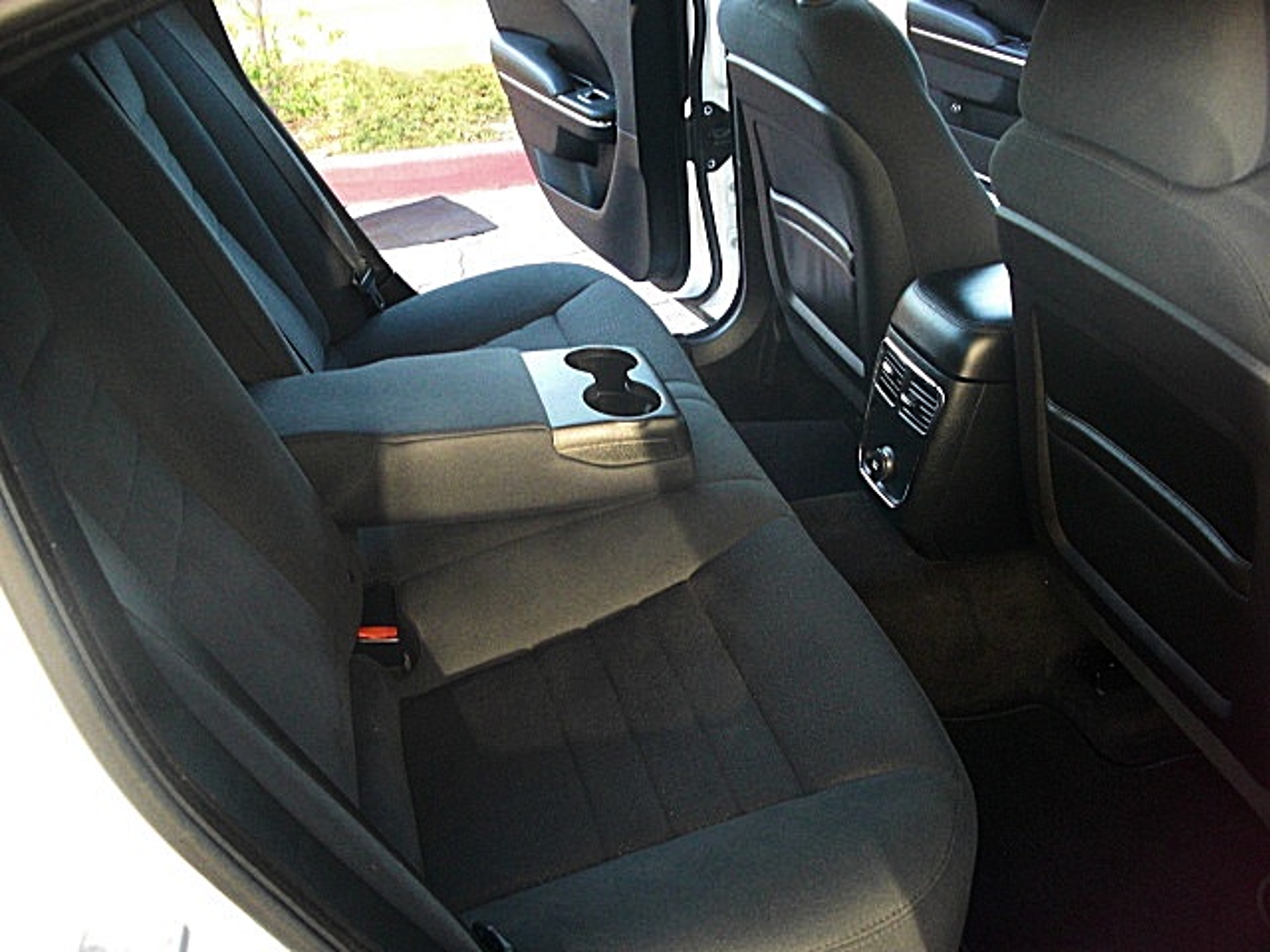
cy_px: 476
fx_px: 1321
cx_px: 635
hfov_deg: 51.4
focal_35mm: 36
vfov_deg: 39.7
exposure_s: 1/125
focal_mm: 6.3
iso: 400
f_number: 2.8
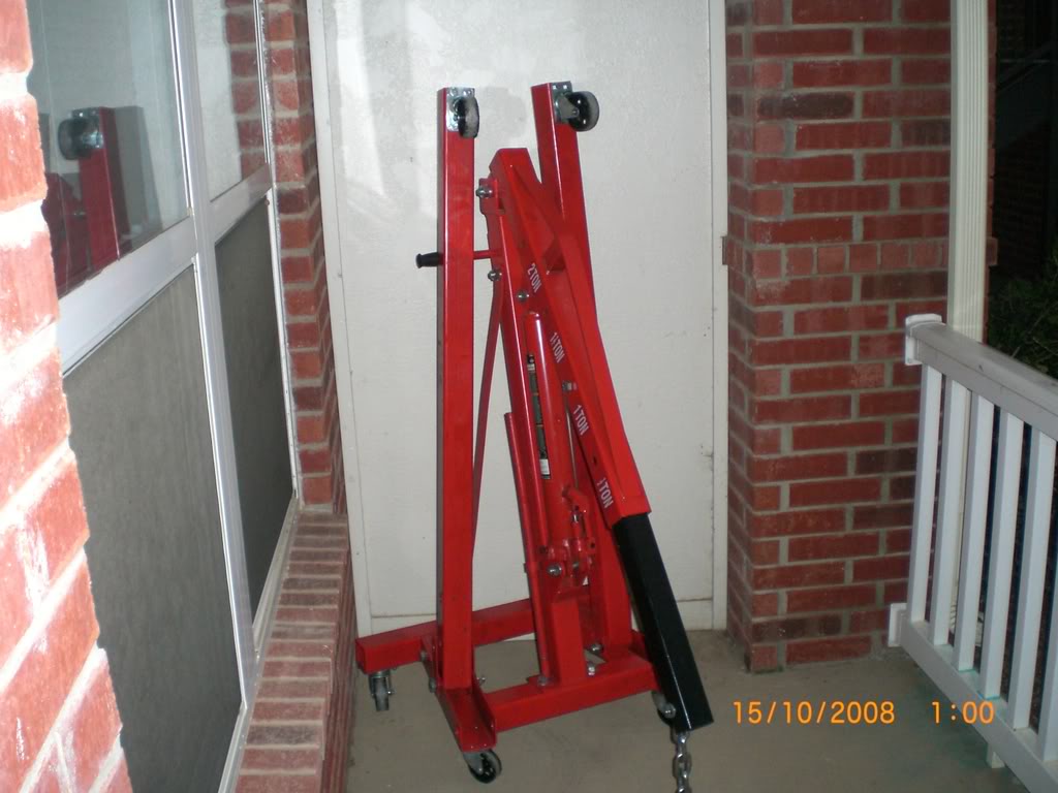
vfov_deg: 37.7
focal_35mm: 38
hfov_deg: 49.0
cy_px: 396
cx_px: 529
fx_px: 1161
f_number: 3.1
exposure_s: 1/60
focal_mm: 6.3
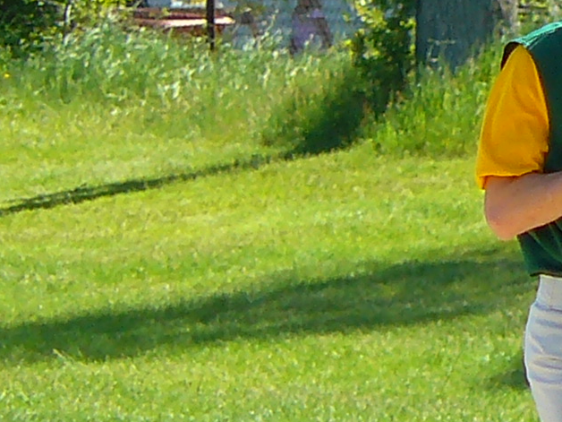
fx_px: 21658
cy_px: 183
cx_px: 779
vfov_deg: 1.1
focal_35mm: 1334
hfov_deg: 1.5
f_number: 3.3
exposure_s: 1/400
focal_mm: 45.4
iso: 100
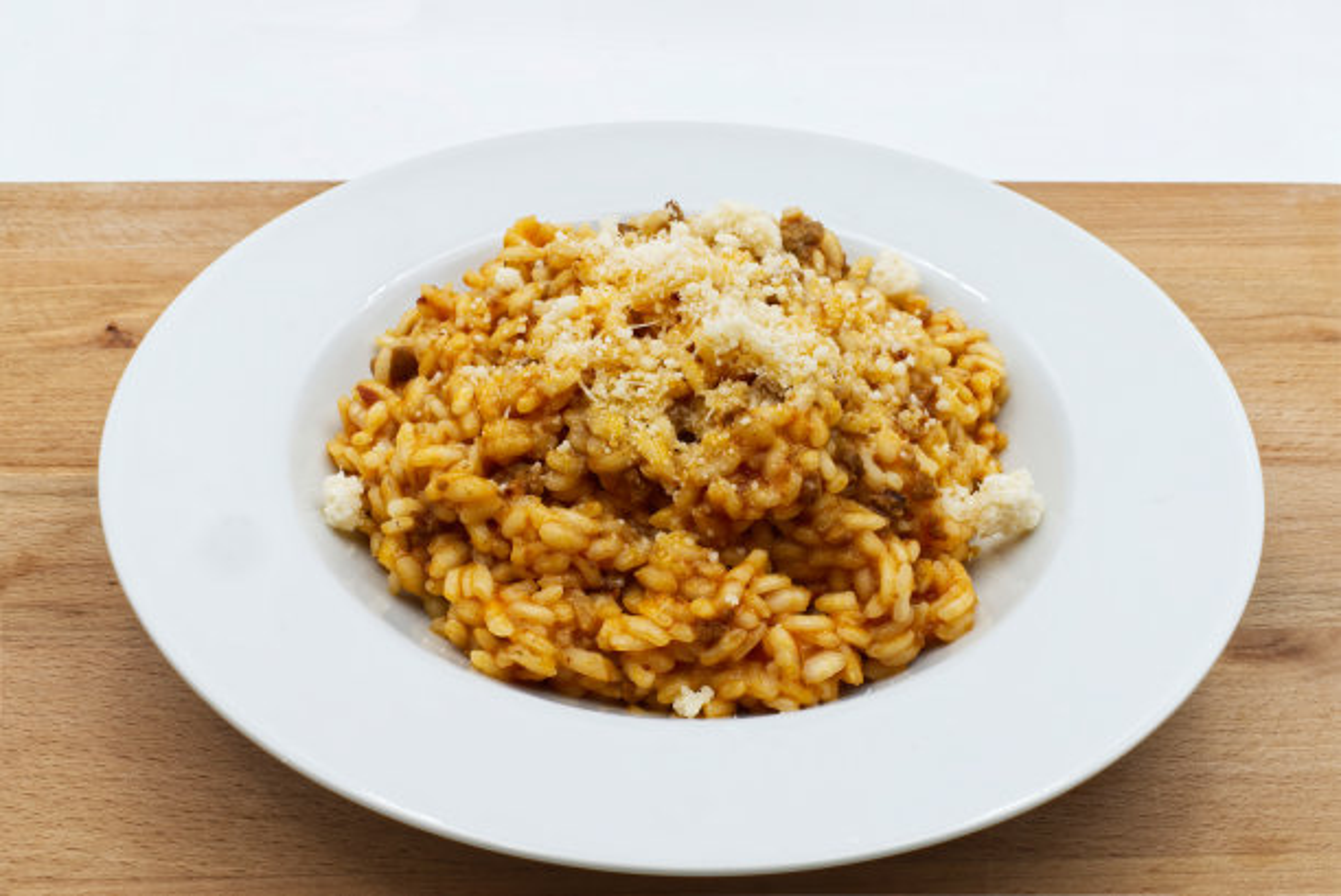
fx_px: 1286
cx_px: 670
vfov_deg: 38.4
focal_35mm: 34
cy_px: 448
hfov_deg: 55.1
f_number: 25
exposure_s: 1/6
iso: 100
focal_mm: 23
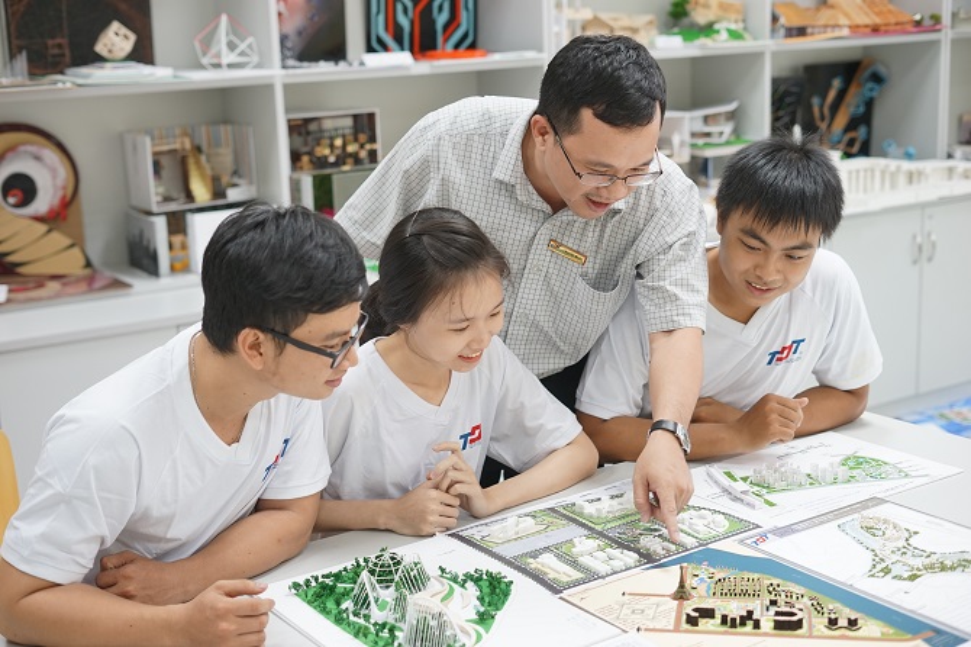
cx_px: 486
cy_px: 324
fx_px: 1348
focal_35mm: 50
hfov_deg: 39.6
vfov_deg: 27.0
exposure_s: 1/50
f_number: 2.8
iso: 640
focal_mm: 50
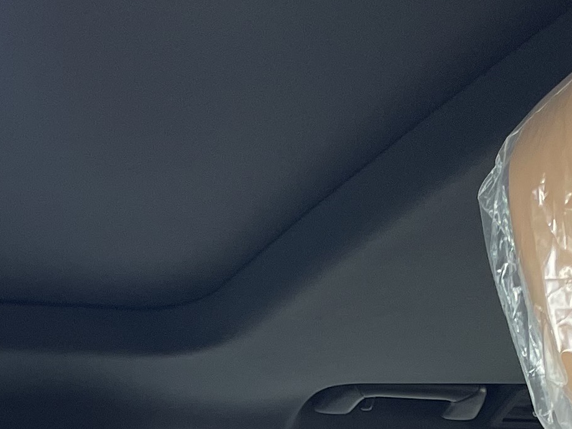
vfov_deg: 11.5
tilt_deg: +0.5
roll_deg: +1.8
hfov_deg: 17.1
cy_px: 911
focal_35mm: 114
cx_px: 83
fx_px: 1884
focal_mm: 4.2
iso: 100
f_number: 1.6
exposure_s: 1/121
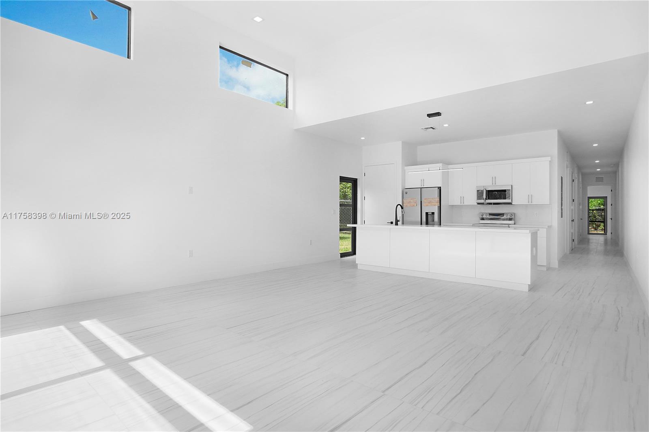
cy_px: 216
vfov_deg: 67.4
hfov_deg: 90.0
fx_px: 324
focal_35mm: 18
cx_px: 324
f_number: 6.3
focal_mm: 12
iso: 200
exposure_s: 1/160
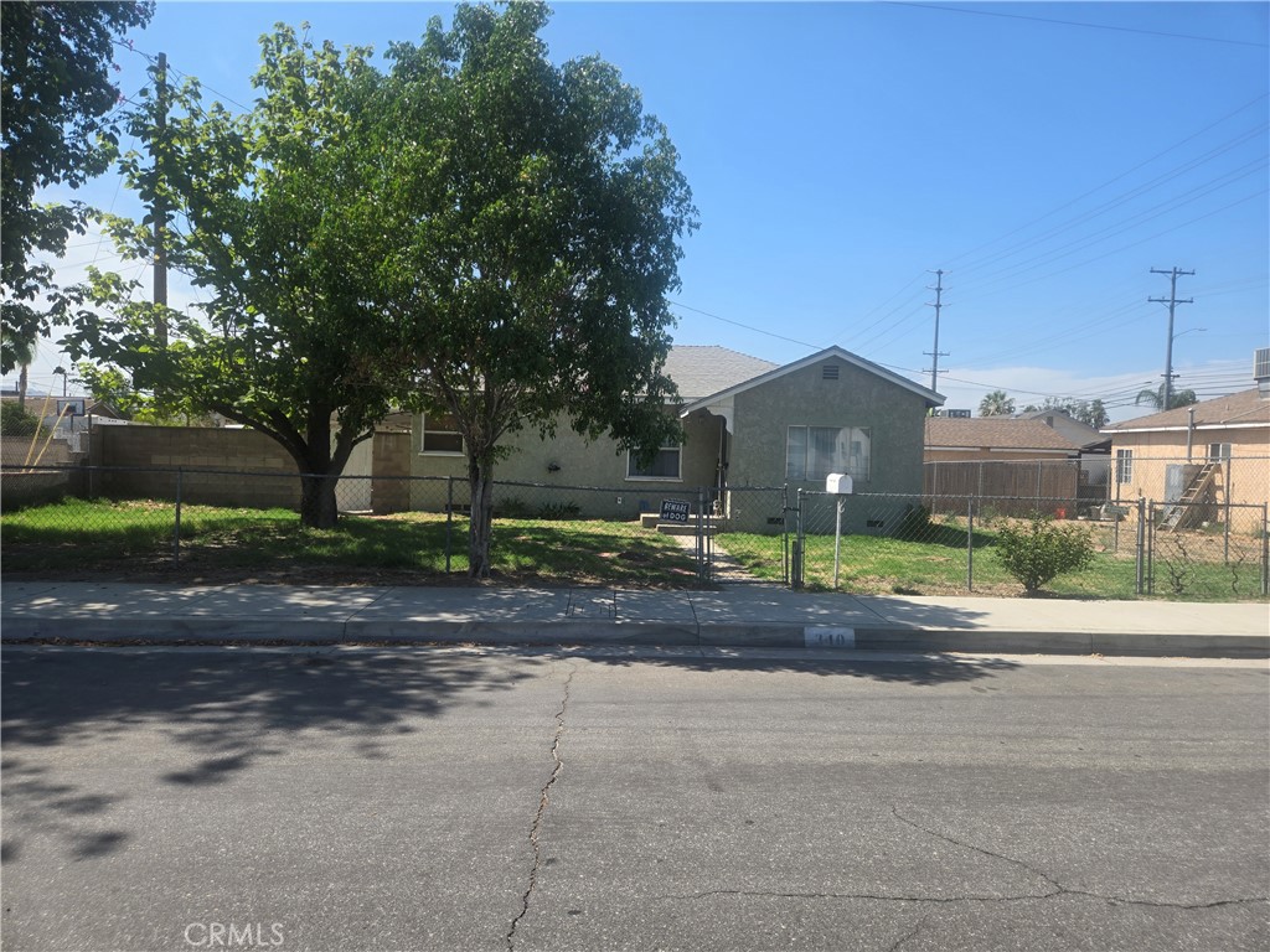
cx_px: 635
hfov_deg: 73.9
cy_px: 476
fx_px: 844
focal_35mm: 23
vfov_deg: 58.9
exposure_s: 1/1406
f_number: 1.8
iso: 25
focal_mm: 5.4
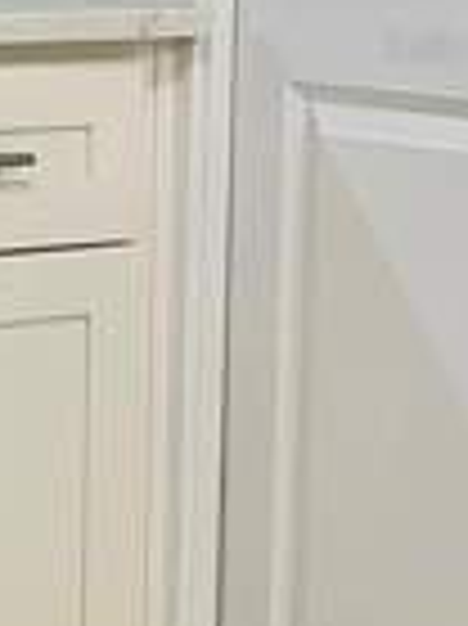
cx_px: -526
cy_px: 45
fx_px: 2166
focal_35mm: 120
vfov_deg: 16.2
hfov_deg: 11.0
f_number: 1.5
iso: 200
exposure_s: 1/60
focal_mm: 5.7
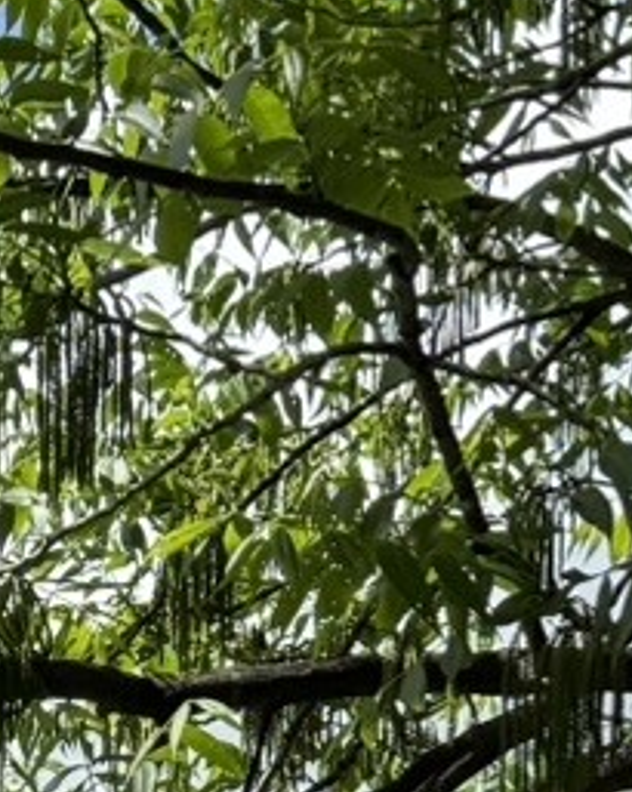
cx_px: -80
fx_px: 4380
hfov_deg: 8.2
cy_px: 1978
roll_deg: -0.3
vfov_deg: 9.2
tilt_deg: +0.9
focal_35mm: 187
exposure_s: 1/3279
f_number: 1.78
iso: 80
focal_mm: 6.76
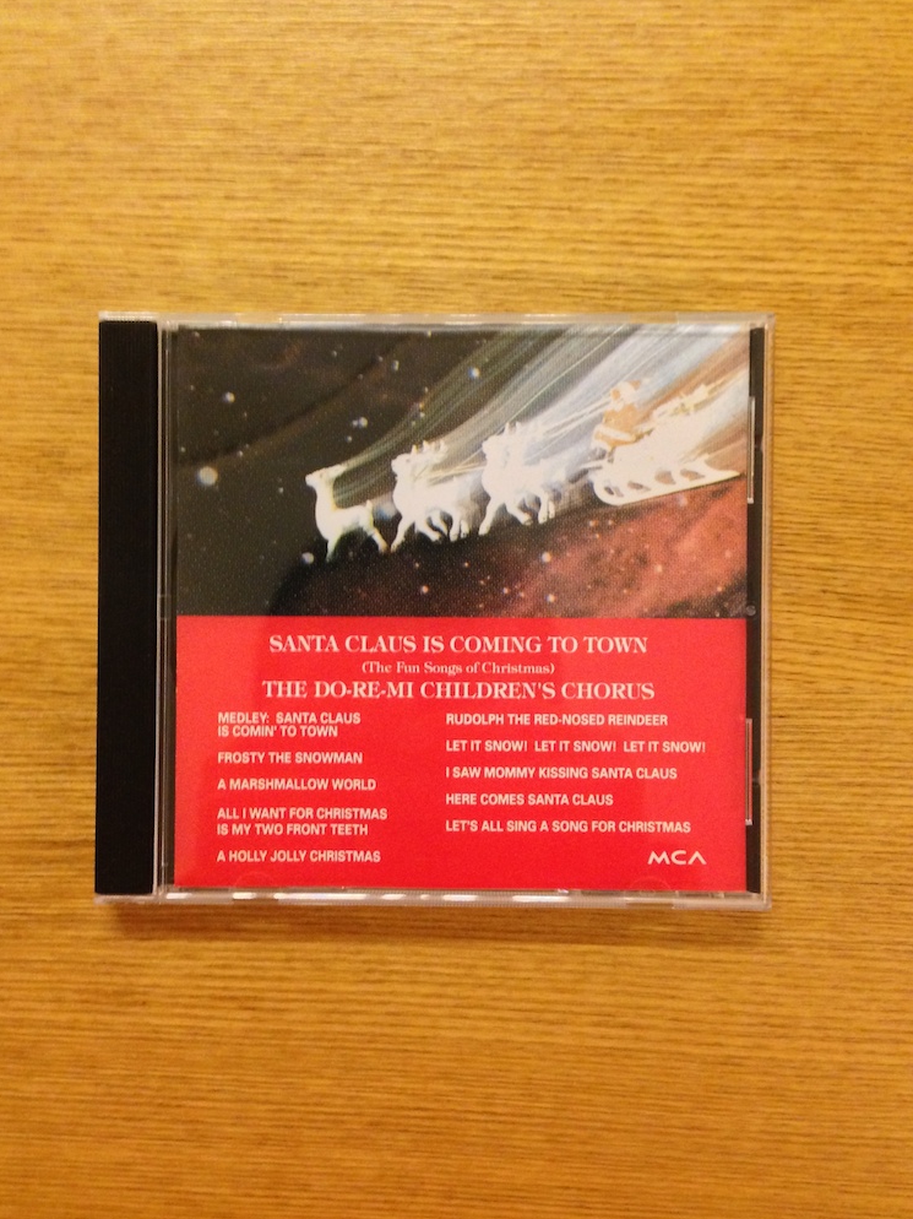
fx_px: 1196
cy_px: 598
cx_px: 444
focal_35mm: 34
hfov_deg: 41.8
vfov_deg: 54.0
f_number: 2.4
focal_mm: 4.12
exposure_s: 1/17
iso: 400
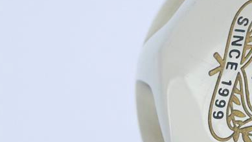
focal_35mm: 179
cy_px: 167
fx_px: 1196
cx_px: 324
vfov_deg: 6.7
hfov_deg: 11.7
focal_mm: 25
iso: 1600
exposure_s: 1/100
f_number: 4.5
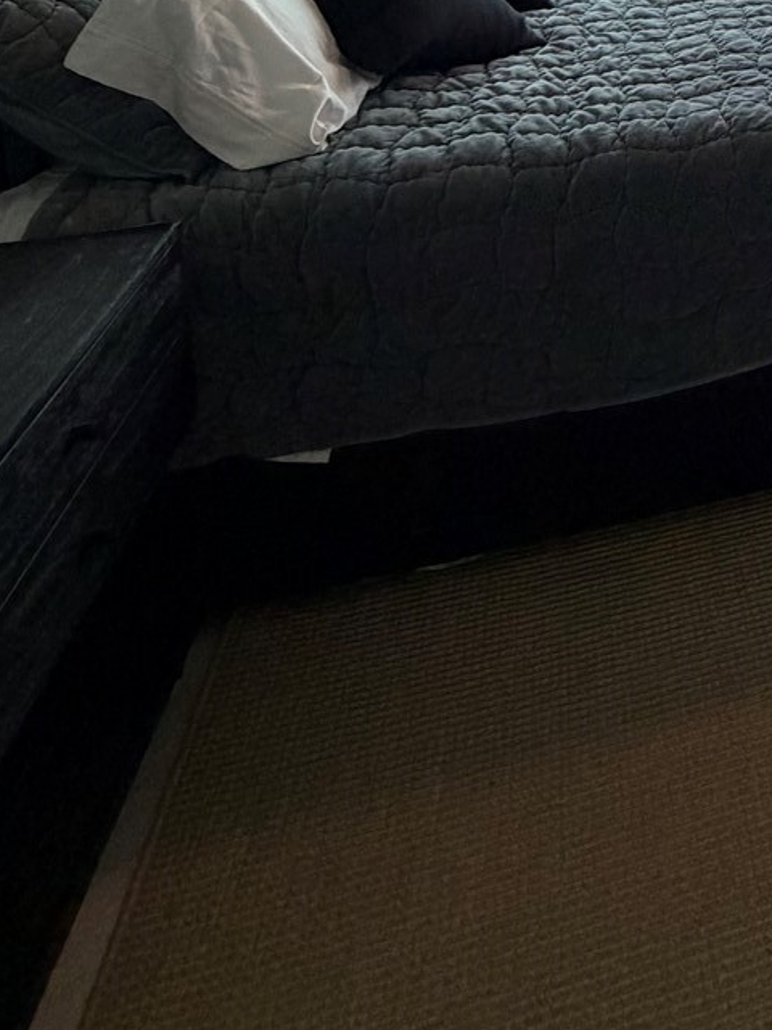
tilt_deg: -6.5
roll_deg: +0.2
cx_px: 905
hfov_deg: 33.7
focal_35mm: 35
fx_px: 1041
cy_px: -164
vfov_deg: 40.0
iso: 250
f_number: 2.2
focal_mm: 2.22
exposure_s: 1/120
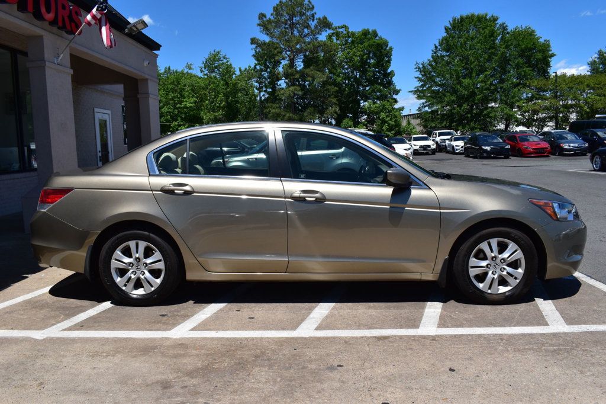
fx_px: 505
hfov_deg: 61.9
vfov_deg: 43.6
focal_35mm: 30
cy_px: 202
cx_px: 303
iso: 220
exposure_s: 1/500
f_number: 11
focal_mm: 20
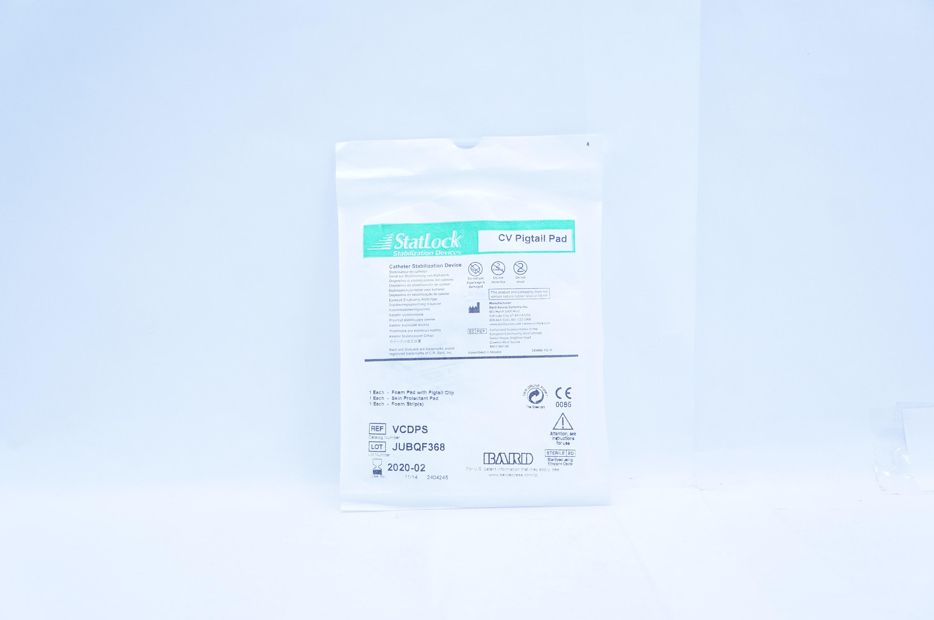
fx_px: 1088
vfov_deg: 31.8
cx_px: 467
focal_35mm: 42
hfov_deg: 46.4
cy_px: 310
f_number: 5
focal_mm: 28
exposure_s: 1/160
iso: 800
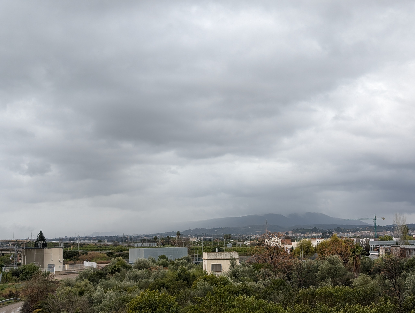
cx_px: 208
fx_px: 588
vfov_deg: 29.7
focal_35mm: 49
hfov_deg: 38.9
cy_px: 156
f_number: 1.68
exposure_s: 1/536
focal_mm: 6.9
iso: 27
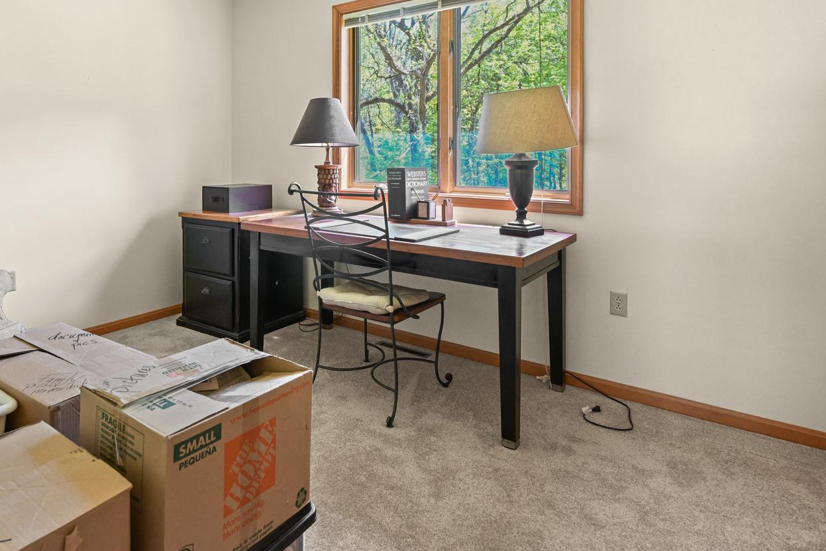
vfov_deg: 53.1
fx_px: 528
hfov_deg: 74.6
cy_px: 152
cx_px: 303
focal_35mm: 23
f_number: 5.6
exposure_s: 1/20
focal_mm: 14
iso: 1250
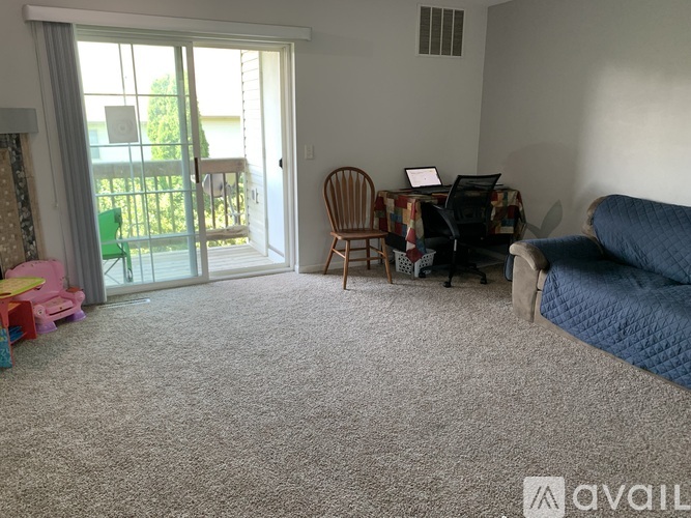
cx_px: 346
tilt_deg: -13.7
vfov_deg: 53.0
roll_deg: -0.2
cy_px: 259
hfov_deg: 67.3
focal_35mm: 26
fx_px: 519
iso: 100
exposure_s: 1/60
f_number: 1.8
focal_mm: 4.25
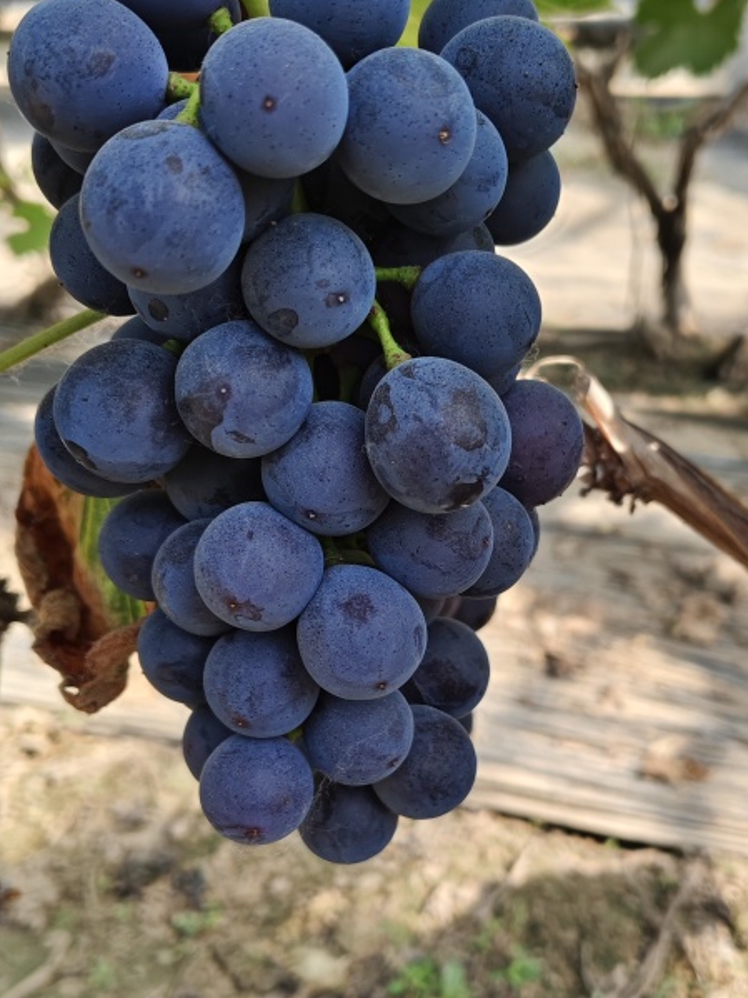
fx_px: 1182
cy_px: 582
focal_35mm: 41
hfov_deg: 34.9
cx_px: 471
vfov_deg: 45.6
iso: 71
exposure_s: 1/102
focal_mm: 5.56
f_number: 1.88
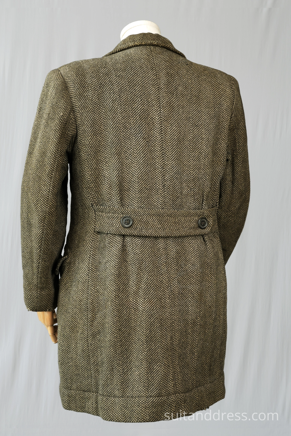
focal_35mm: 50
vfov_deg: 40.0
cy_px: 218
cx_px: 146
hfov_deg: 27.3
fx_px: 600
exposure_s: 1/30
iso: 250
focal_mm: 33
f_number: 8
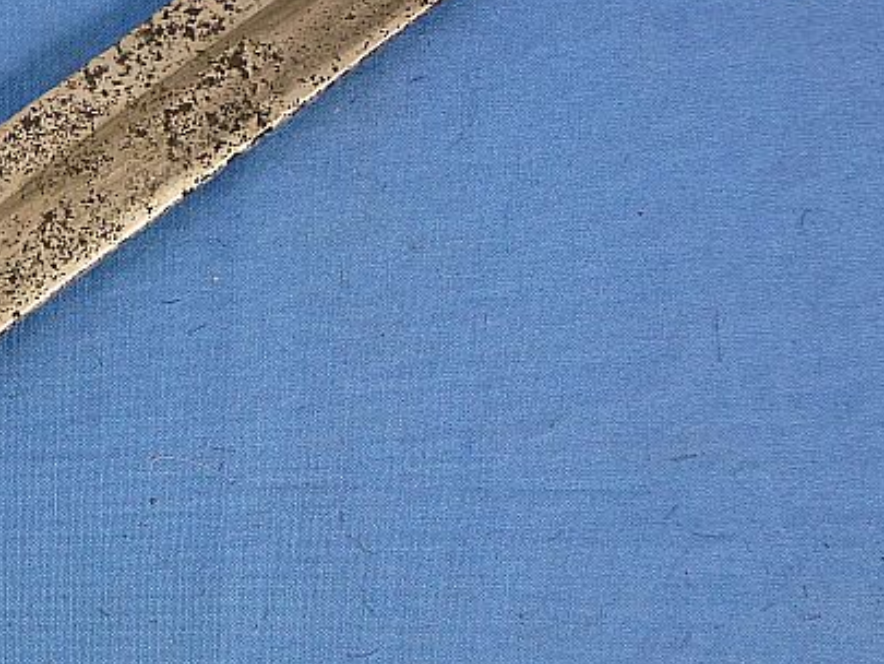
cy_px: 173
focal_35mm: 81
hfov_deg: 23.6
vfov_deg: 18.1
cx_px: 127
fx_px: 2069
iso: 250
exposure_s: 1/80
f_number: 3.9
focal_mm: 7.4
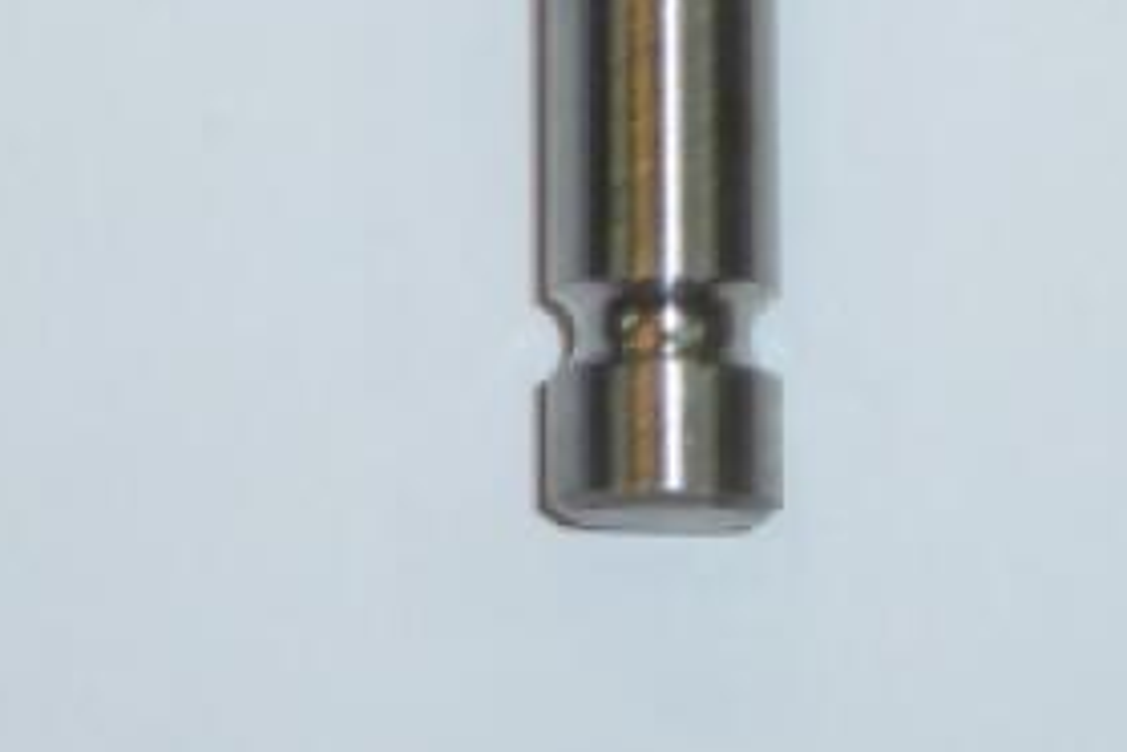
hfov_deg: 12.2
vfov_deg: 7.7
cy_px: -1043
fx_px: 5228
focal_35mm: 167
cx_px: 170
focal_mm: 5
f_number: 3.3
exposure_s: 1/30
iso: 100
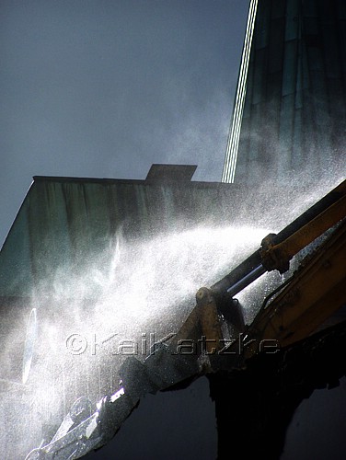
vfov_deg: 7.4
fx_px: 3566
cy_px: 230
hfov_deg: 5.6
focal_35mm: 268
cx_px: 173
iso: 80
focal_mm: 44.4
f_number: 5
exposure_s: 1/1000
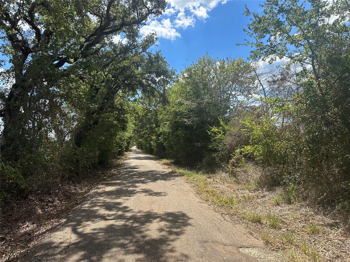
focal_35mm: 24
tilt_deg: +2.7
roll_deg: +0.2
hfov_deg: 71.6
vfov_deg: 56.8
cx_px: 175
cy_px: 131
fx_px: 243
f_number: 1.78
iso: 80
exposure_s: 1/2882
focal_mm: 6.86
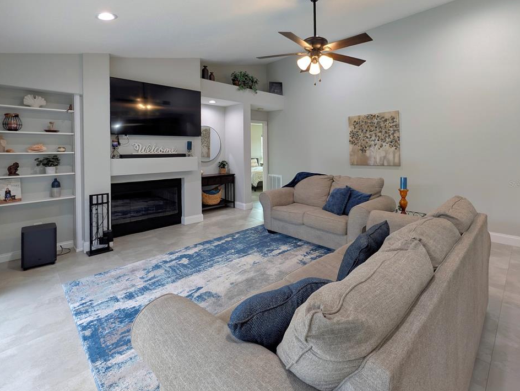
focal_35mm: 13
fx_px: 195
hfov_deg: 106.2
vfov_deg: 89.9
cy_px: 184
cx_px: 261
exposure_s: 1/40
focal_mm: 2.02
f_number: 1.7
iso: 46
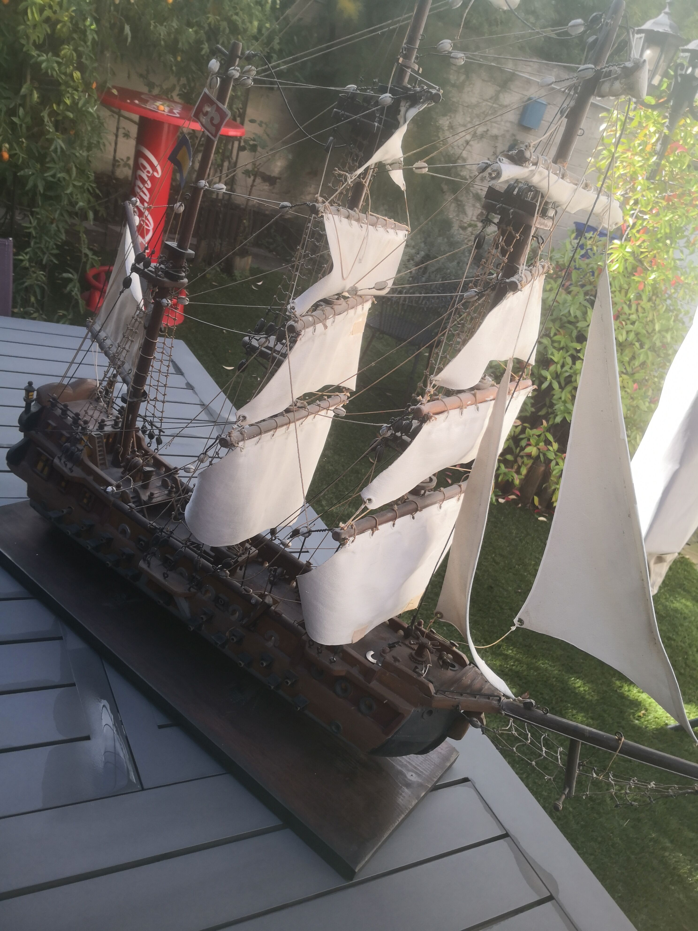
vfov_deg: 65.3
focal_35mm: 27
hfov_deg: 51.4
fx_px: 726
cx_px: 349
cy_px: 466
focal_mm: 3.95
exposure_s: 1/406
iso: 50
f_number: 1.6
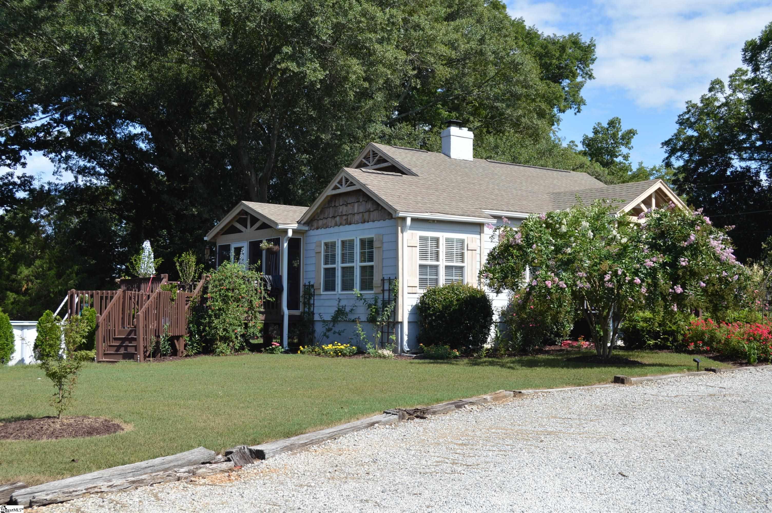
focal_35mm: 42
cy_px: 256
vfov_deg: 31.8
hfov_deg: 46.4
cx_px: 386
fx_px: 900
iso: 100
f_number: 8
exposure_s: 1/250
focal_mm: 28
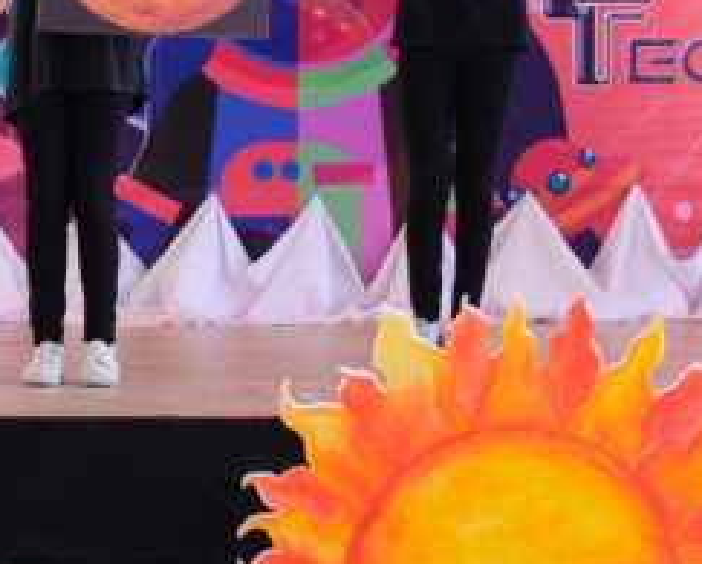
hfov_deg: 11.6
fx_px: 3453
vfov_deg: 9.3
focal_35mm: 166
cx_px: 364
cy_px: 77
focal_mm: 28.2
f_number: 4.5
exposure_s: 1/60
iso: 400
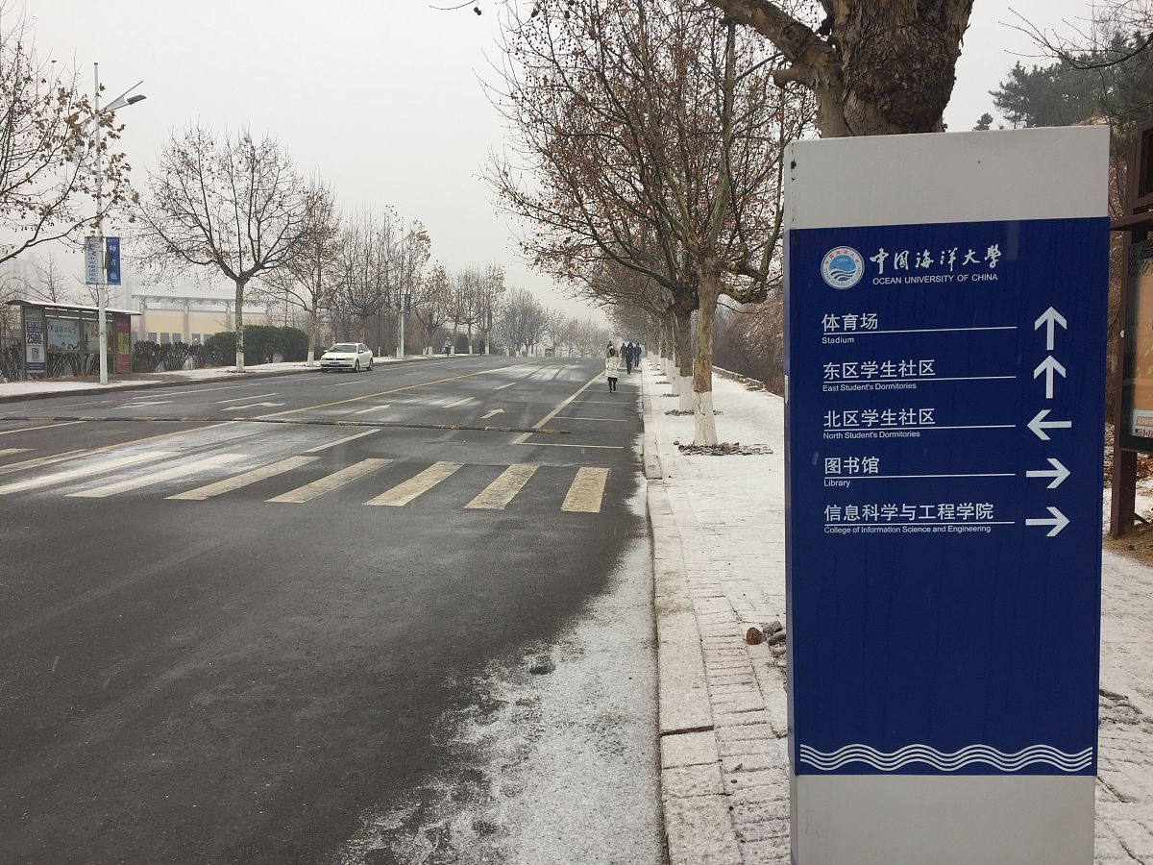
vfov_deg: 48.2
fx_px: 966
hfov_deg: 61.7
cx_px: 576
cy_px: 432
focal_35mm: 29
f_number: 2.2
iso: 32
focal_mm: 4.15
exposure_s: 1/100
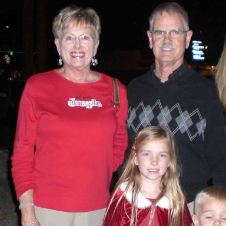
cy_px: 154
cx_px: 133
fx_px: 465
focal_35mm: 63
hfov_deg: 27.3
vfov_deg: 27.1
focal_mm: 6.3
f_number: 3.1
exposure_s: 1/60
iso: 200
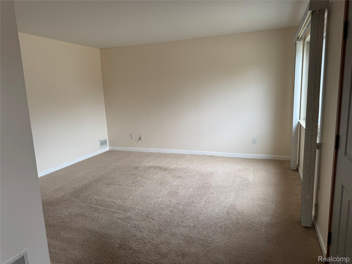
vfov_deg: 56.8
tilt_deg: -10.0
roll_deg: +2.3
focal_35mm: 24
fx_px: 244
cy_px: 132
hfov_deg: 71.6
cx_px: 176
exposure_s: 1/121
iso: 64
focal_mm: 6.76
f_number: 1.78
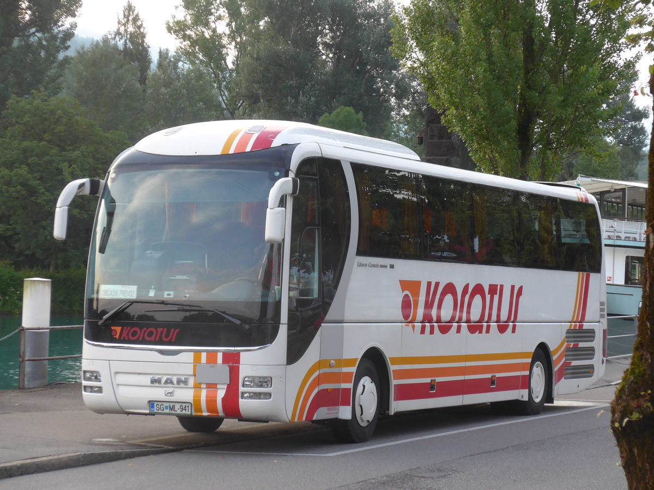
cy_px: 245
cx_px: 327
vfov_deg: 13.5
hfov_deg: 17.9
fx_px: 2078
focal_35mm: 110
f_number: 4.9
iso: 250
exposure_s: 1/80
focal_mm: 21.6
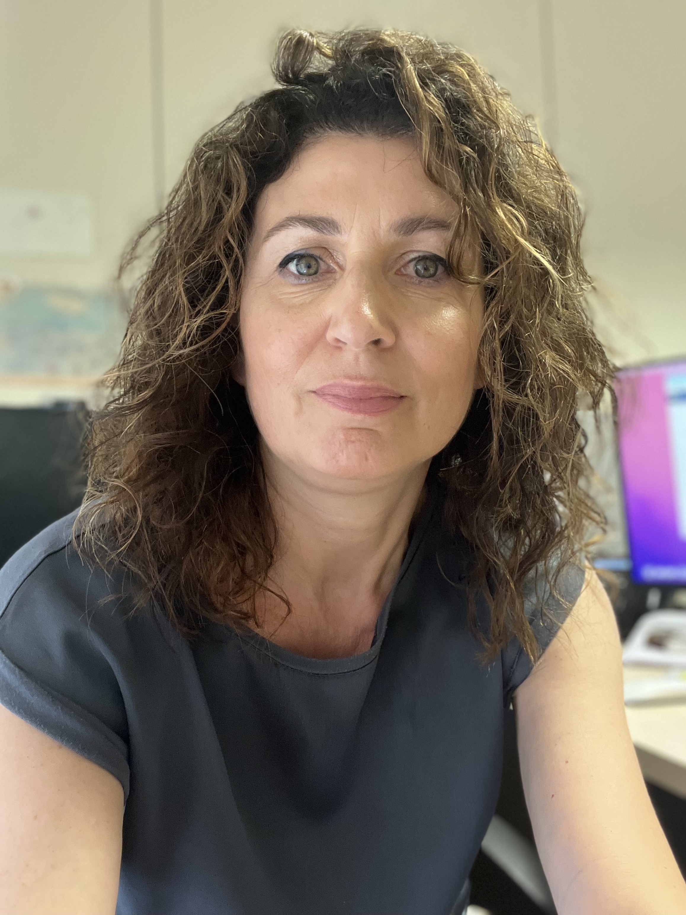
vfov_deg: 60.0
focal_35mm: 30
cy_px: 458
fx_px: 793
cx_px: 343
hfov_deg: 46.8
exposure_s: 1/50
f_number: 2.2
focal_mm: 2.71
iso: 160
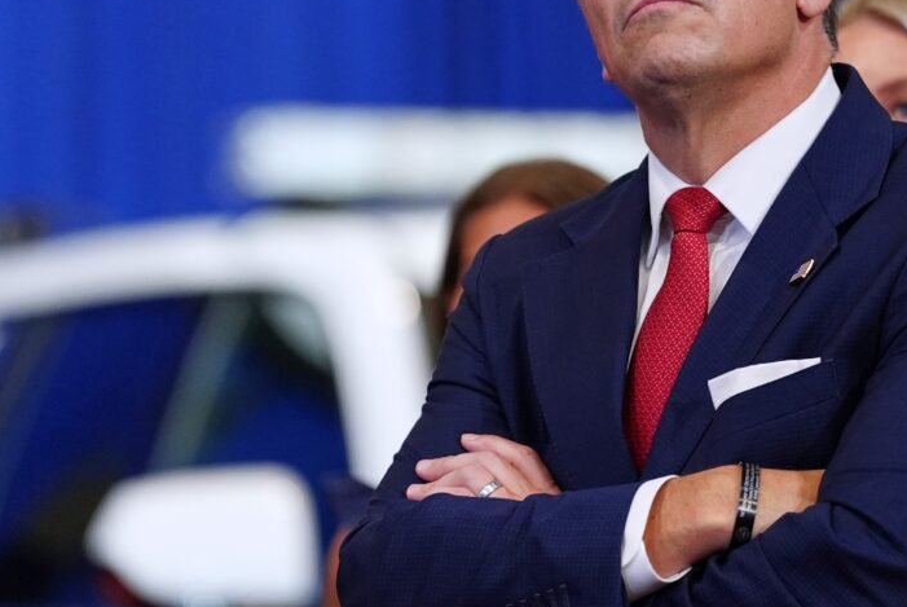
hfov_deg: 4.7
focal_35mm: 438
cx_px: 578
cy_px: 179
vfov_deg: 3.1
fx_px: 11046
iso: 1600
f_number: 2.8
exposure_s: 1/500
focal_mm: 200
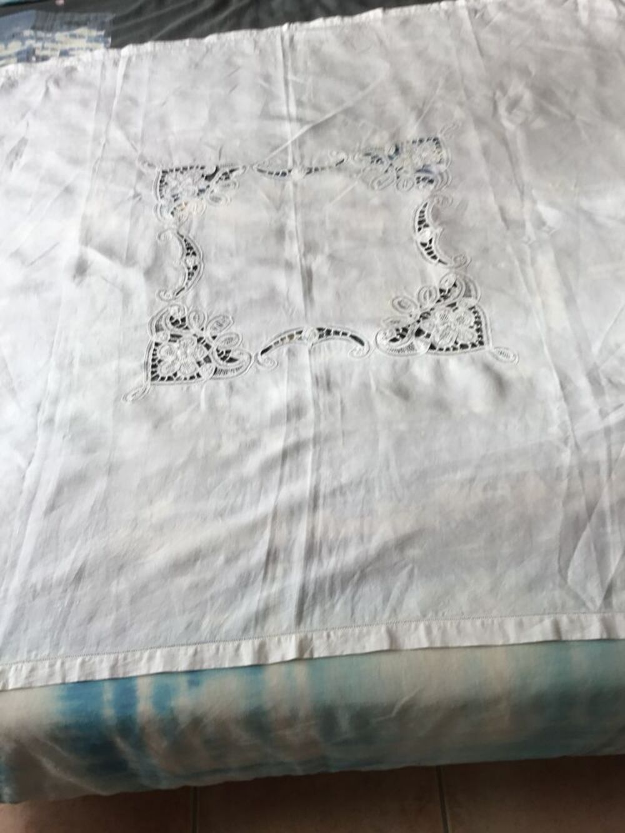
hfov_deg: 45.4
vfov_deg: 58.3
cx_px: 312
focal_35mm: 31
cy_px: 416
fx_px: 746
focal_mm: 3.3
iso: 25
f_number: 2.4
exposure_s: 1/100
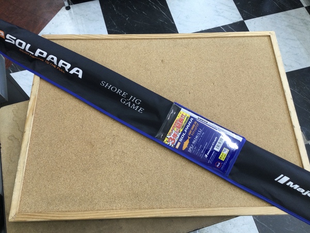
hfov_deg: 58.4
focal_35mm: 31
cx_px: 155
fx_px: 278
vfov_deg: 45.4
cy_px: 116
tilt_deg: -65.8
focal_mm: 3.3
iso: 25
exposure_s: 1/30
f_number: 2.4
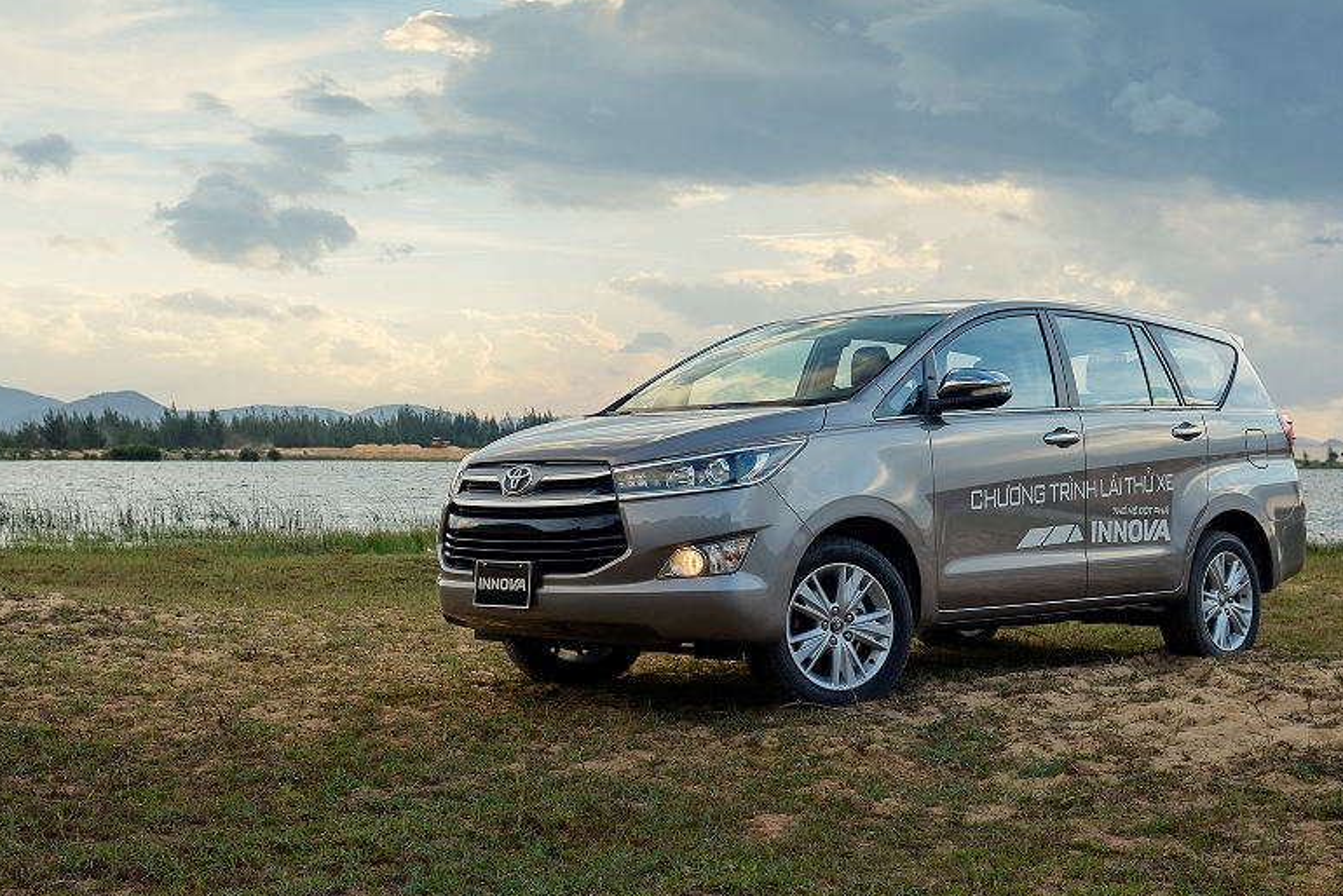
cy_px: 282
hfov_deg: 38.9
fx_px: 1903
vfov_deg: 26.3
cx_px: 692
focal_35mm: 51
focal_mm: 32
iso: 100
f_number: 5.6
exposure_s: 1/100
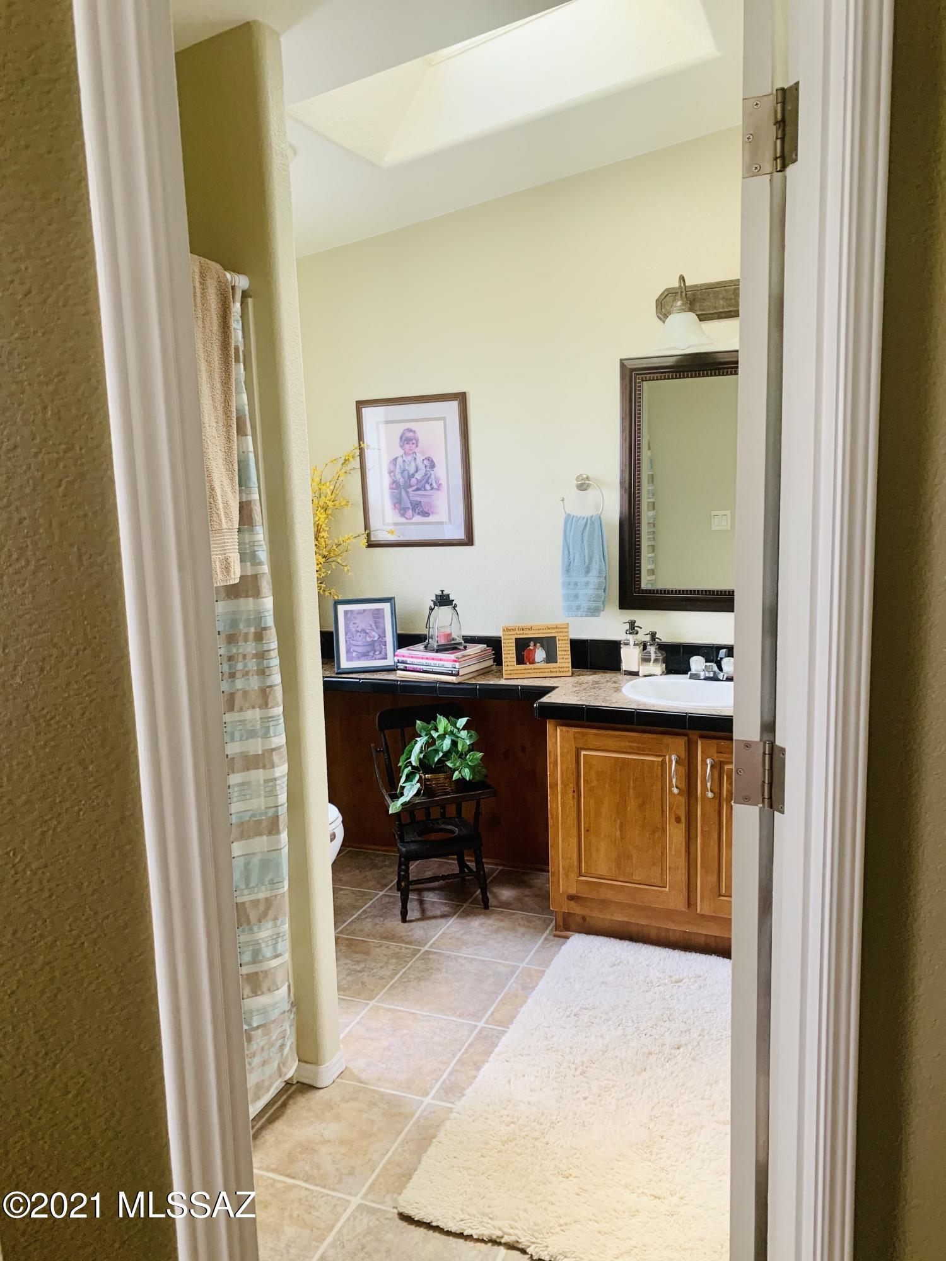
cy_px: 630
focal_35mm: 26
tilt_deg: -5.4
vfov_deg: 67.3
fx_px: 947
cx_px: 473
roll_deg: +1.7
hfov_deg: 53.1
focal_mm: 4.25
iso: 100
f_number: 1.8
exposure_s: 1/65
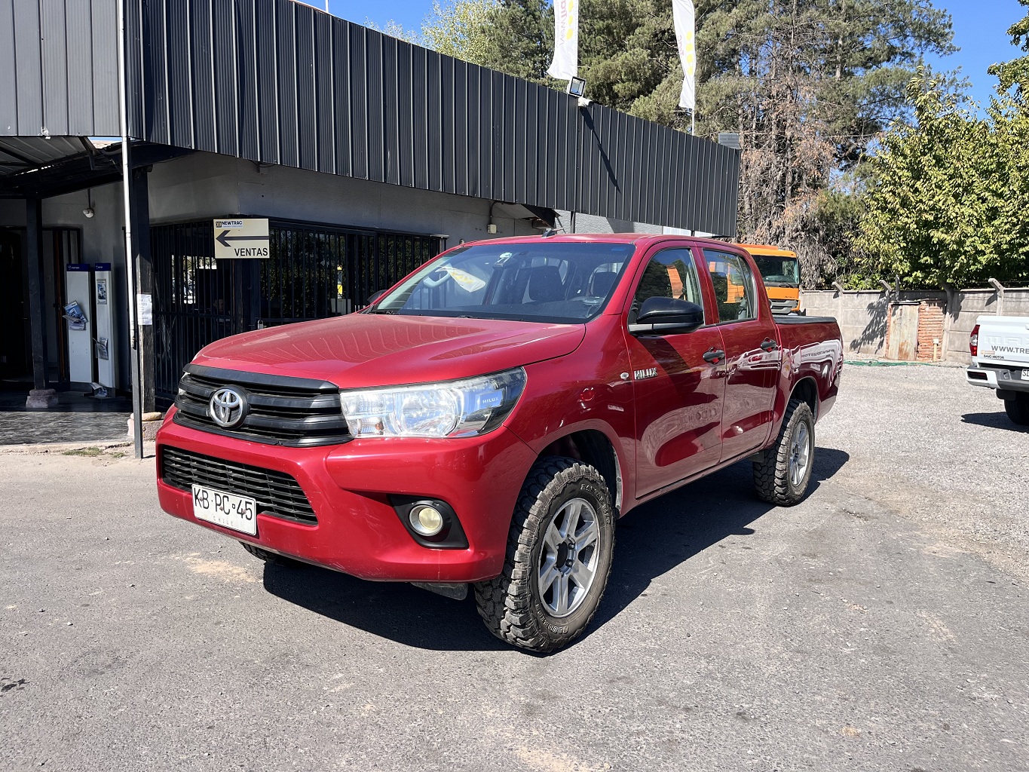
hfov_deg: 67.3
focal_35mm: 26
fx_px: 773
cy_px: 386
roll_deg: -1.4
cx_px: 514
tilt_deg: -5.3
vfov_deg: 53.1
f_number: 1.6
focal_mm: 5.1
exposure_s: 1/1623
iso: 50
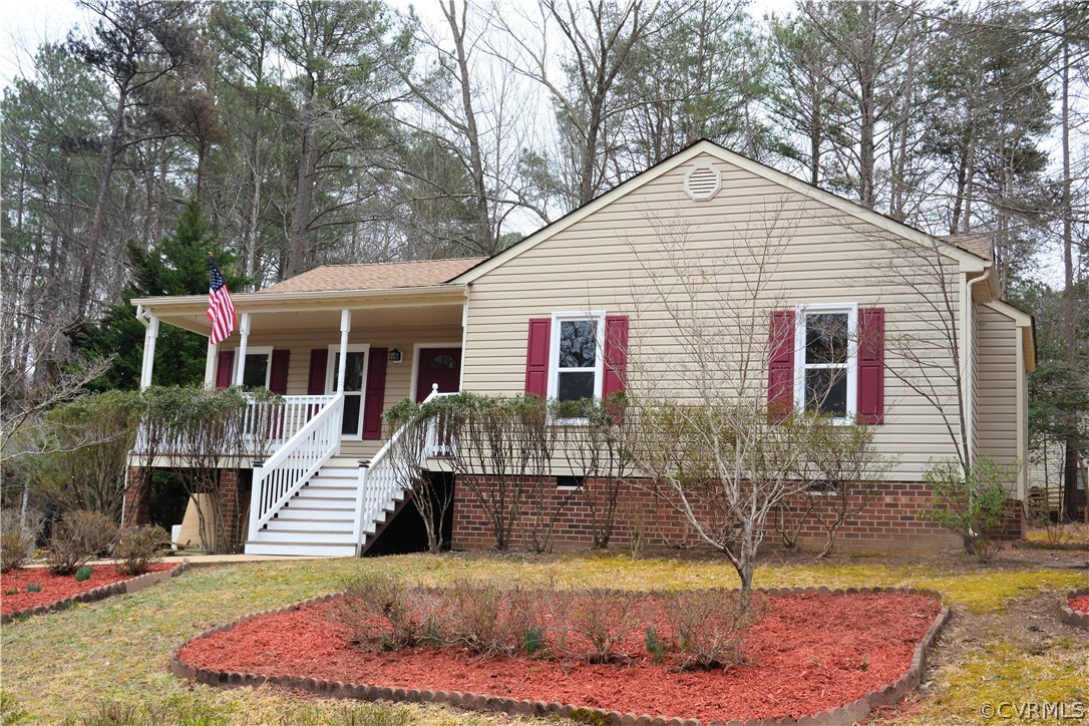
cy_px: 363
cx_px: 544
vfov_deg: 31.9
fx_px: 1270
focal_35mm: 42
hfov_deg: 46.4
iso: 400
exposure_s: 1/200
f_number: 10
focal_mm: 28
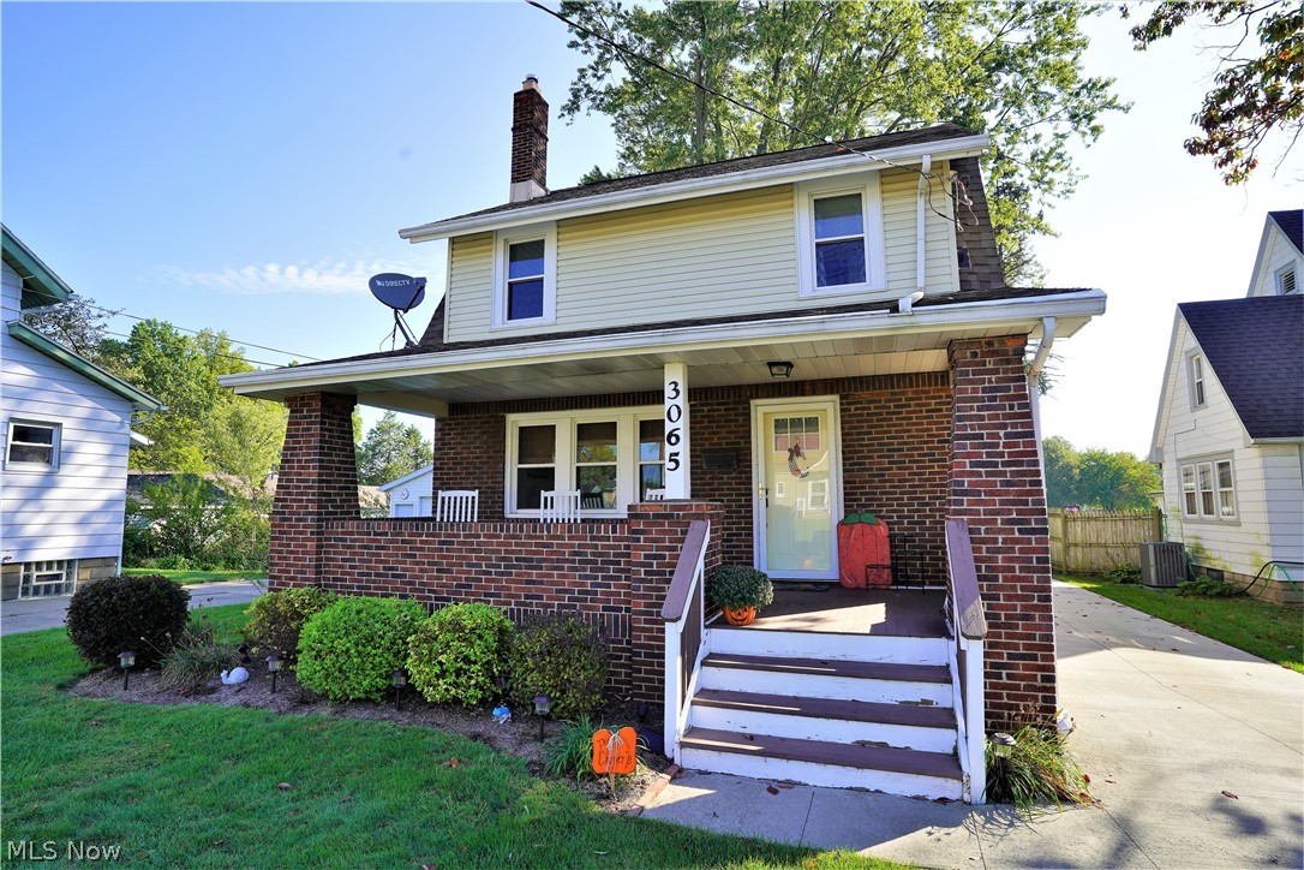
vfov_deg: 67.4
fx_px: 652
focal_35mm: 18
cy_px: 435
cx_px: 652
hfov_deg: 90.0
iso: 100
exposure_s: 1/100
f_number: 6.3
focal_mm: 18
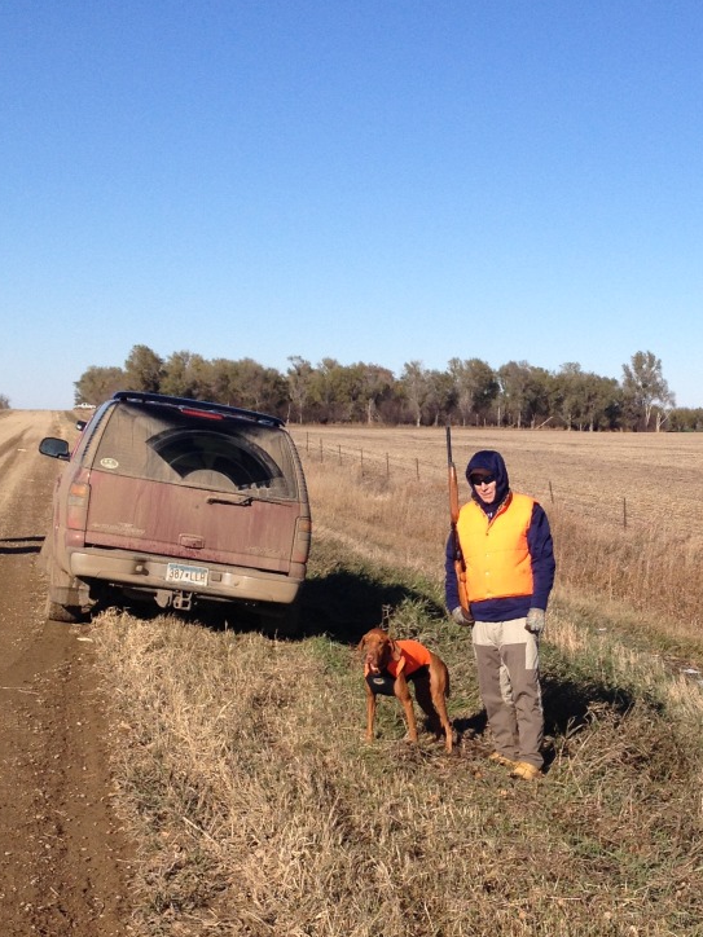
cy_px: 663
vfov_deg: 29.1
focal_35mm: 66
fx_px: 1787
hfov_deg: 22.1
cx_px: 506
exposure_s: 1/1972
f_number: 2.4
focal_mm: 4.28
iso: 50
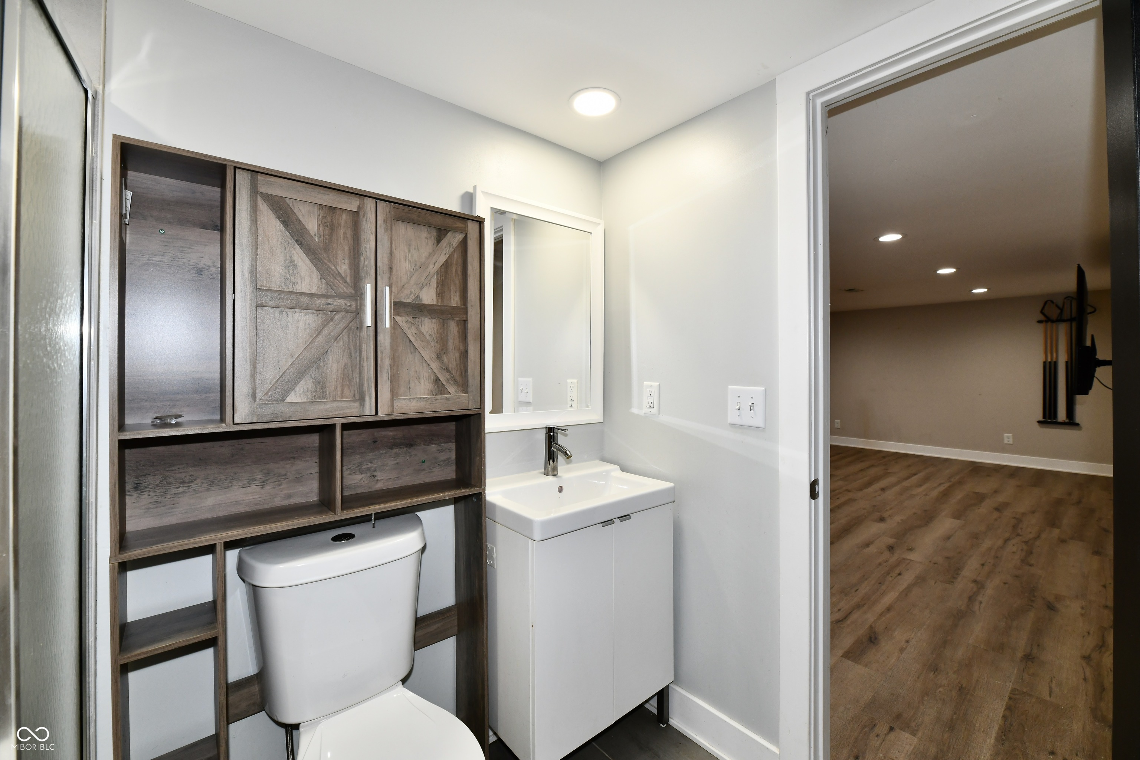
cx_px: 570
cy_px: 380
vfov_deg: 81.2
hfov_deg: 104.3
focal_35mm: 14
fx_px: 443
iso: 640
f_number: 6.3
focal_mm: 14
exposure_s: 1/60
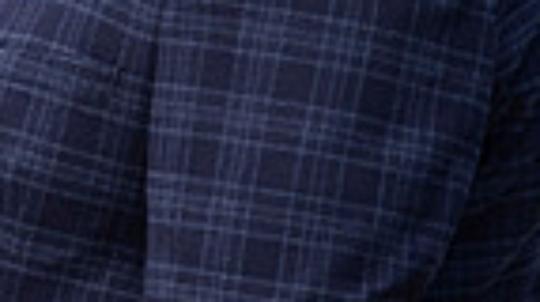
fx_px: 14457
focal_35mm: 1011
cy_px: 12
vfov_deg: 1.2
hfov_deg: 2.1
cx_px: -632
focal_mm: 134.4
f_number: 2.8
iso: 200
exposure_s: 1/1000
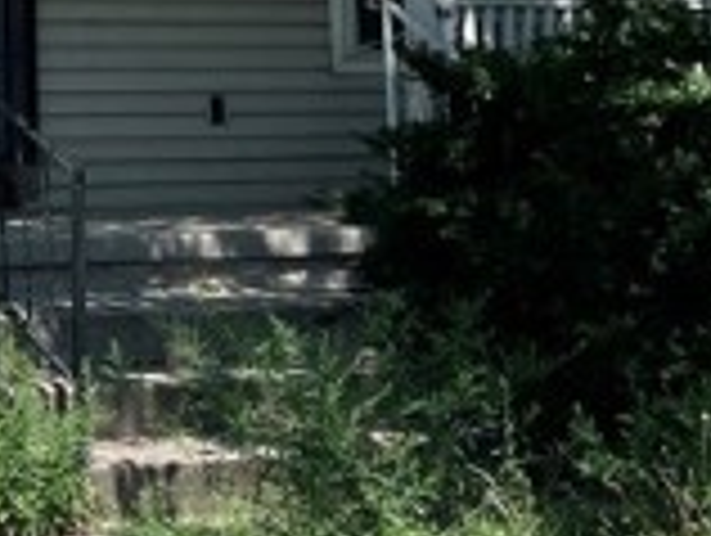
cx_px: -414
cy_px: -5
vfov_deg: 11.7
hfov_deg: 14.4
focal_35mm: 126
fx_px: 2592
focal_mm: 4.2
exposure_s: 1/3861
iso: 50
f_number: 1.6
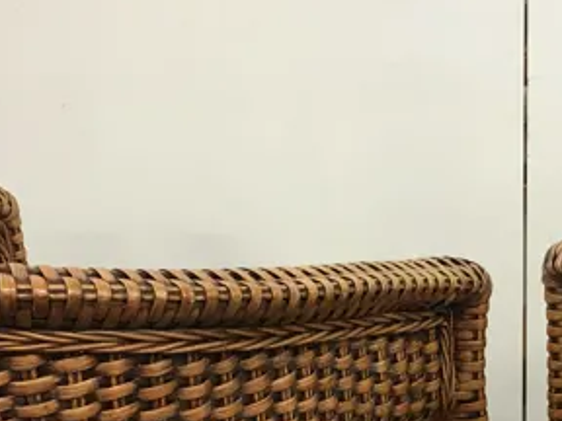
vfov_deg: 13.7
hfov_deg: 18.7
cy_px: 589
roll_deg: -0.8
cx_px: 507
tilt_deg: -24.3
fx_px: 1672
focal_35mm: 103
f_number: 2.2
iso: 40
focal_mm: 4.15
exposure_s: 1/17
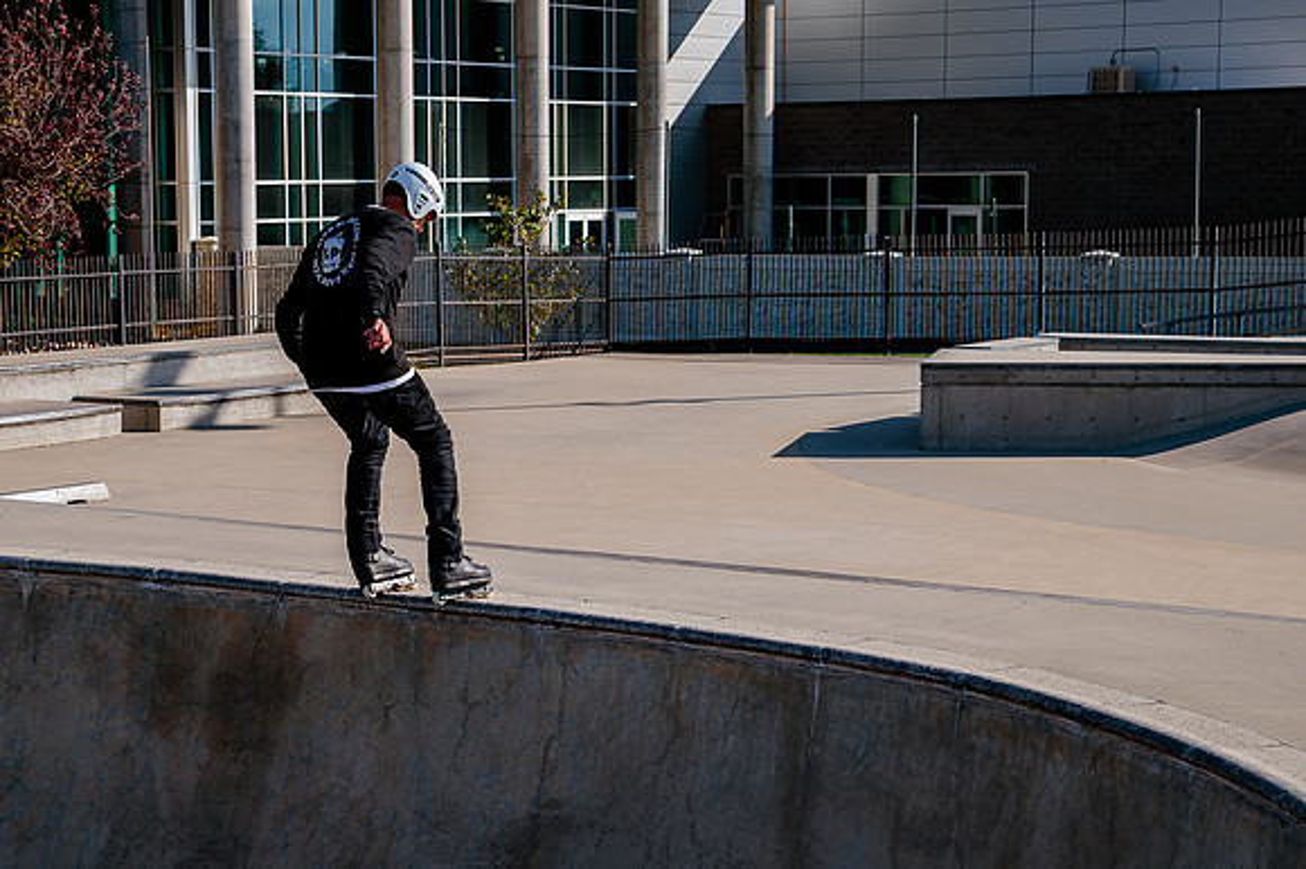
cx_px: 520
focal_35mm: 78
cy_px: 374
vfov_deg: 17.5
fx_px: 2827
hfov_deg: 26.0
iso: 200
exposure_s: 1/500
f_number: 9
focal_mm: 62
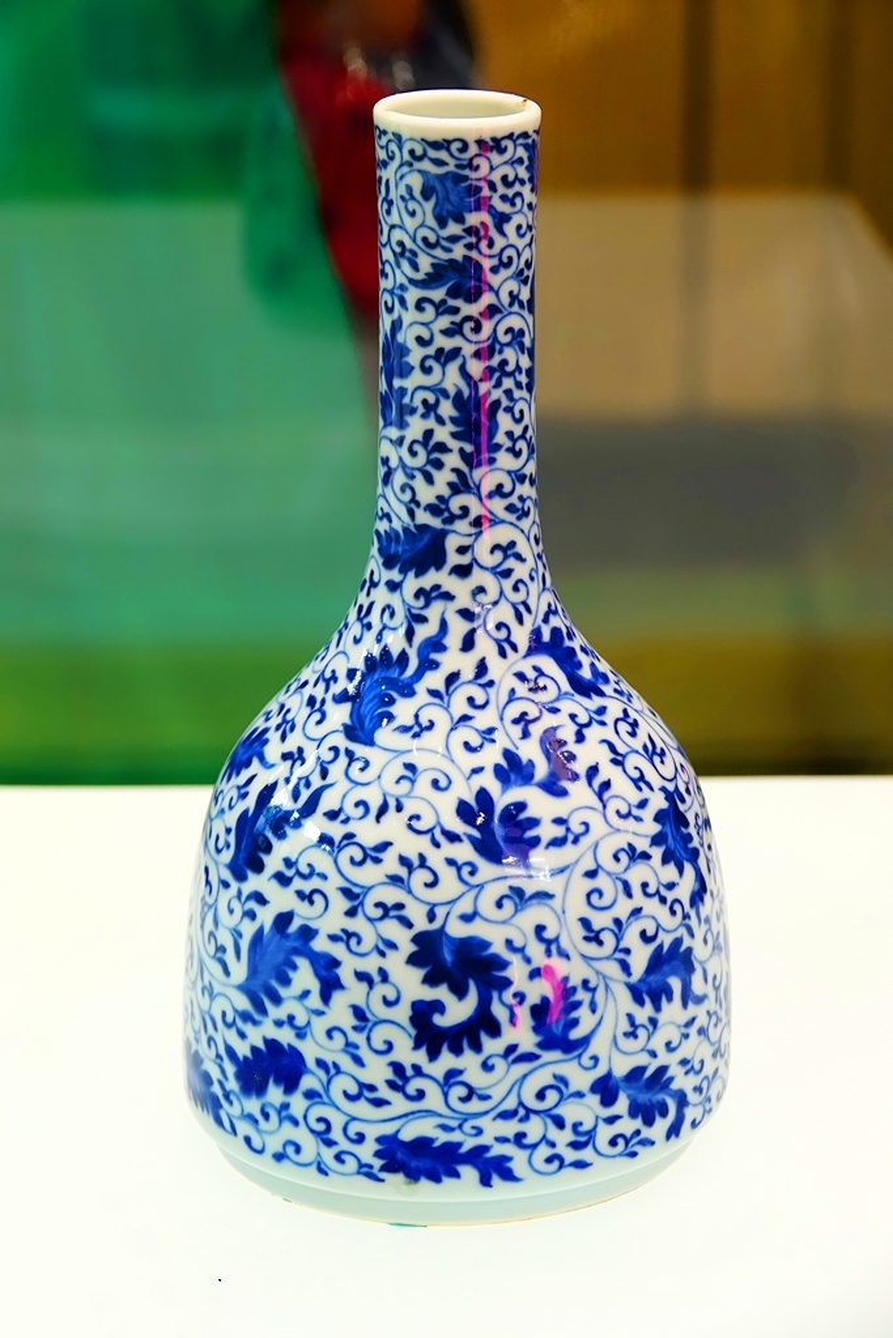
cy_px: 669
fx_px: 3980
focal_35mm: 107
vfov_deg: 19.1
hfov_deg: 12.8
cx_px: 446
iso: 640
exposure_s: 1/125
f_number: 4
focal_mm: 39.42
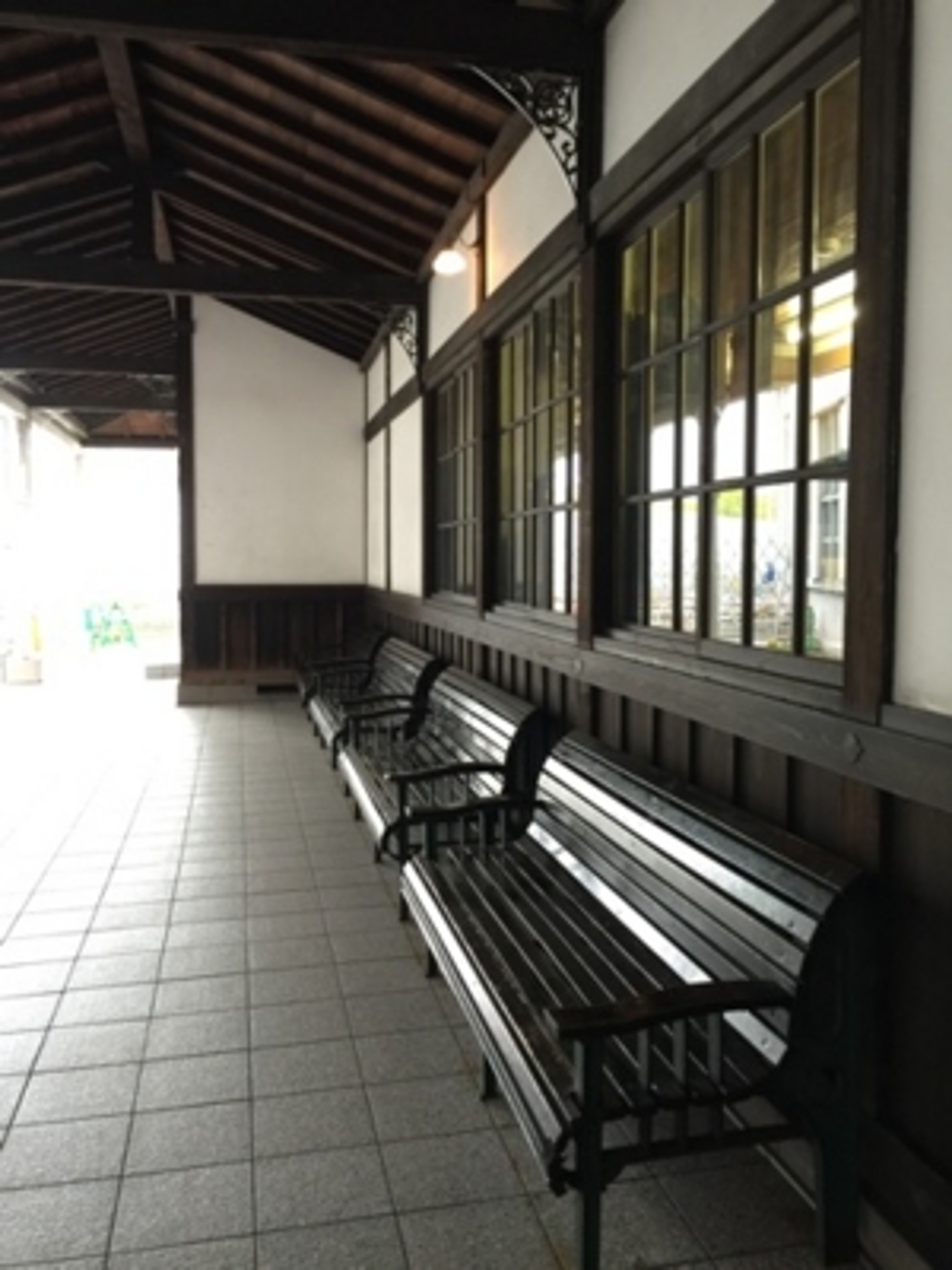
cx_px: 476
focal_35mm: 29
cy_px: 635
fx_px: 1063
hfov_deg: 48.2
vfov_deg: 61.7
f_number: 2.2
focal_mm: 4.15
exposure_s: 1/15
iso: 80
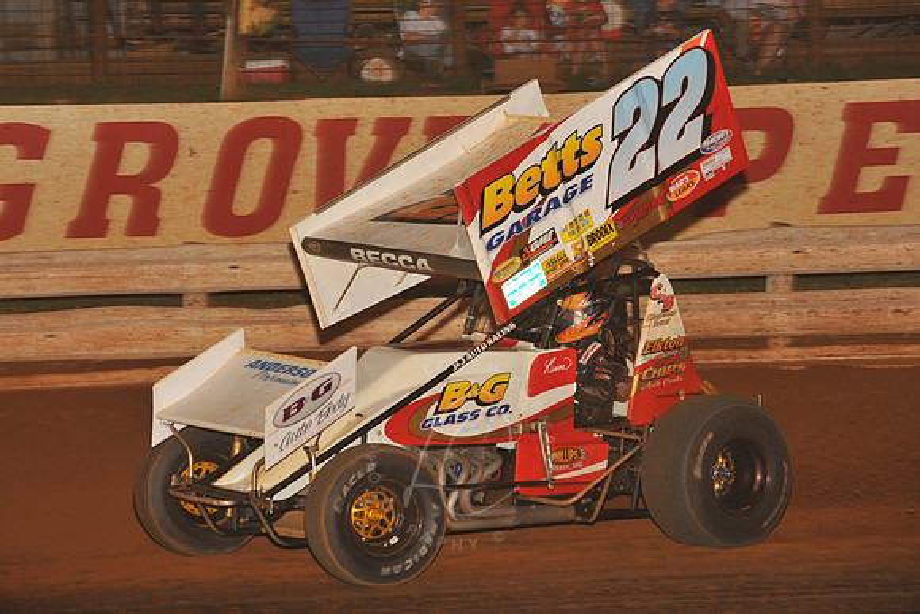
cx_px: 460
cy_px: 307
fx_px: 3962
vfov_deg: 8.9
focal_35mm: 155
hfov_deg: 13.2
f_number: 6.3
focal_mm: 155
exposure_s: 1/320
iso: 1000
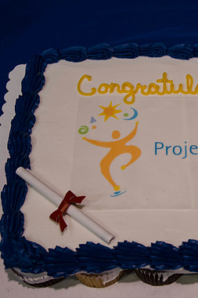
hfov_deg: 16.8
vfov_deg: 25.4
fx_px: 661
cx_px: 187
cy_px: 149
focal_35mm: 80
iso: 640
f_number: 4.5
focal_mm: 35
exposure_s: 1/40
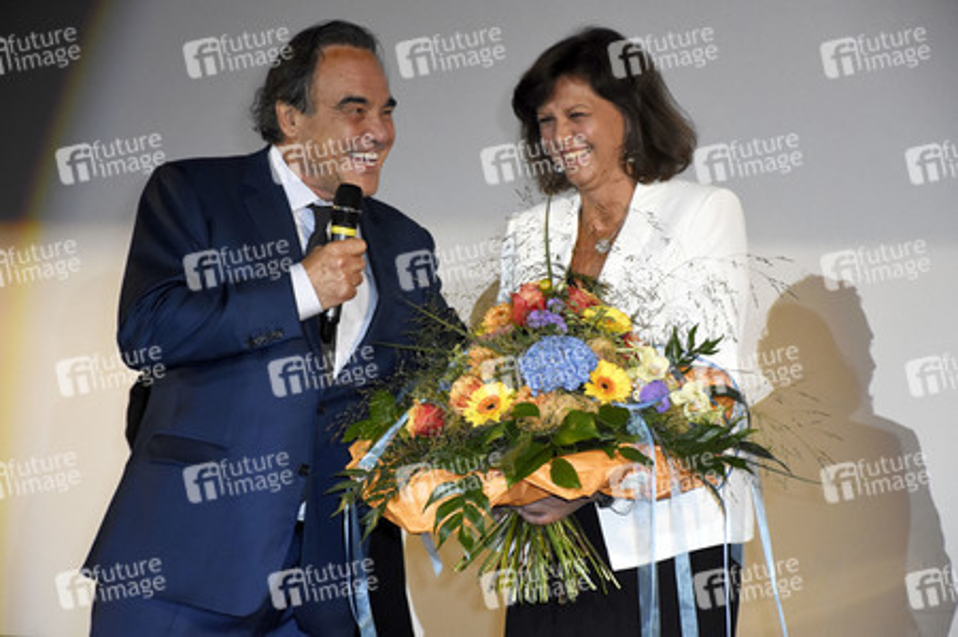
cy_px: 318
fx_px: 3989
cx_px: 479
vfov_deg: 9.1
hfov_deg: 13.7
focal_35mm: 150
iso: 1600
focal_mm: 100
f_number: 5.6
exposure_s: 1/250
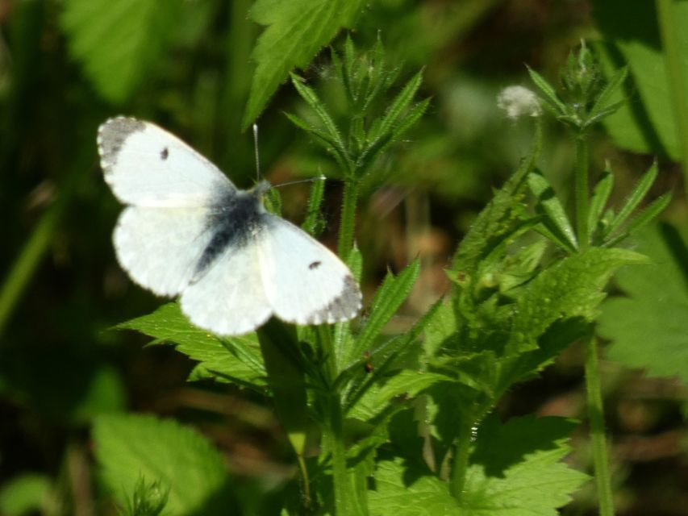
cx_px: 344
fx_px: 23854
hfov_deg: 1.7
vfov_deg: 1.2
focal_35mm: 1200
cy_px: 258
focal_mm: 215
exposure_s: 1/125
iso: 125
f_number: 5.9
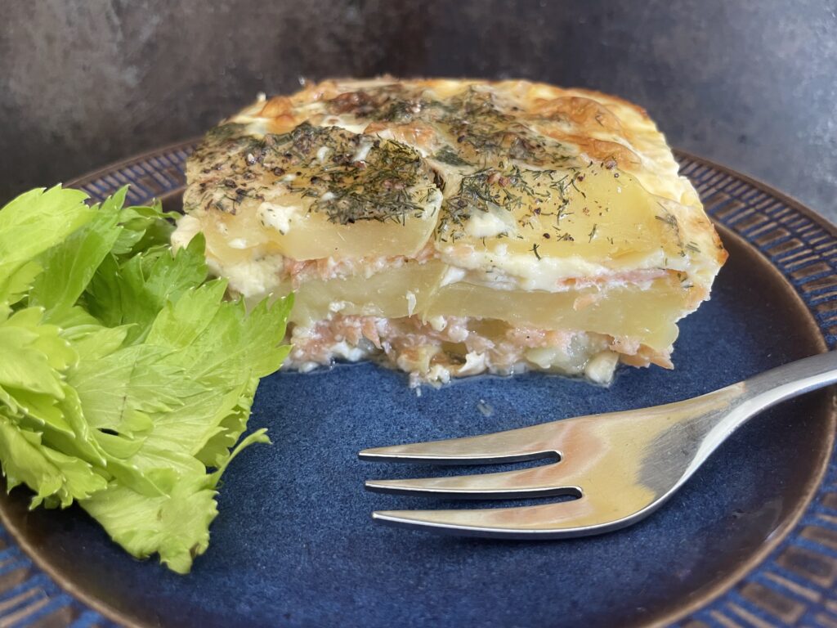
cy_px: 314
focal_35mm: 26
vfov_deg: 53.1
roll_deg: +0.5
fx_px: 629
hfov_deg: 67.3
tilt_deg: -34.8
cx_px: 418
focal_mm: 4.2
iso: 125
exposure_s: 1/63
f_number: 1.6
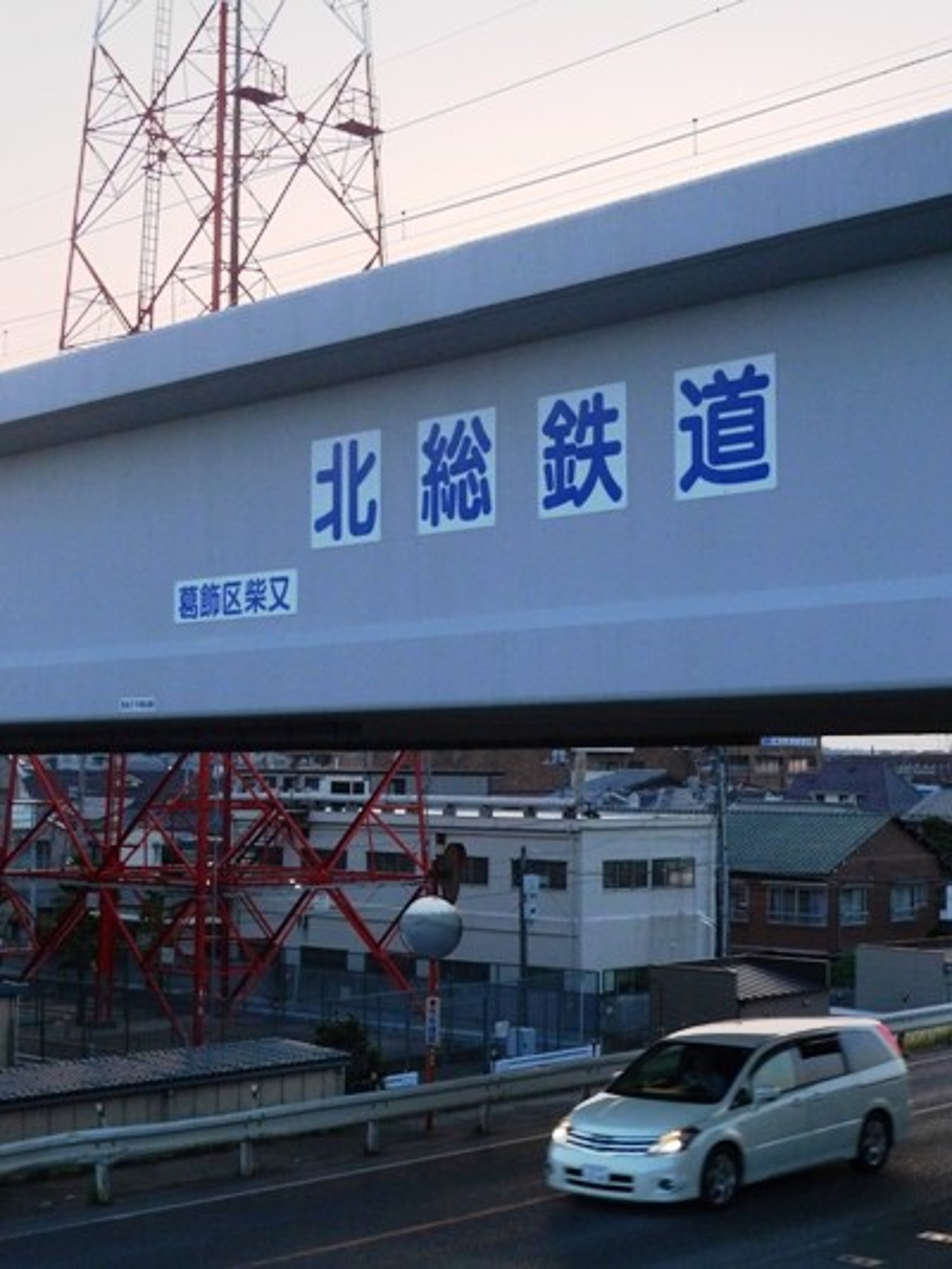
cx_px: 476
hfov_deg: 24.4
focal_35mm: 60
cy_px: 634
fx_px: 2199
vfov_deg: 32.2
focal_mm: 12.8
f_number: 2.8
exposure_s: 1/125
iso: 160
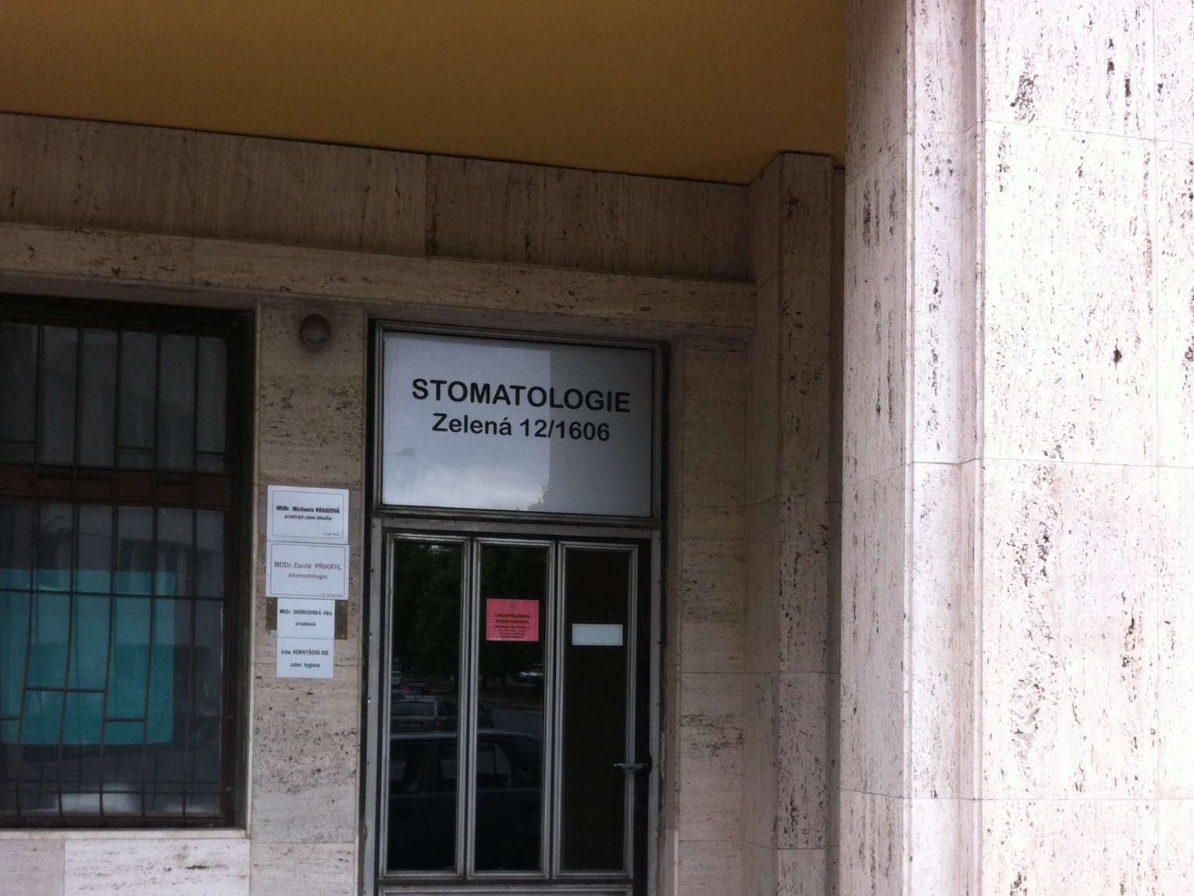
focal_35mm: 47
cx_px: 599
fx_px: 1621
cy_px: 645
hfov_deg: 40.4
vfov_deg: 30.5
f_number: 2.8
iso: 80
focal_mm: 3.85
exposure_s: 1/164
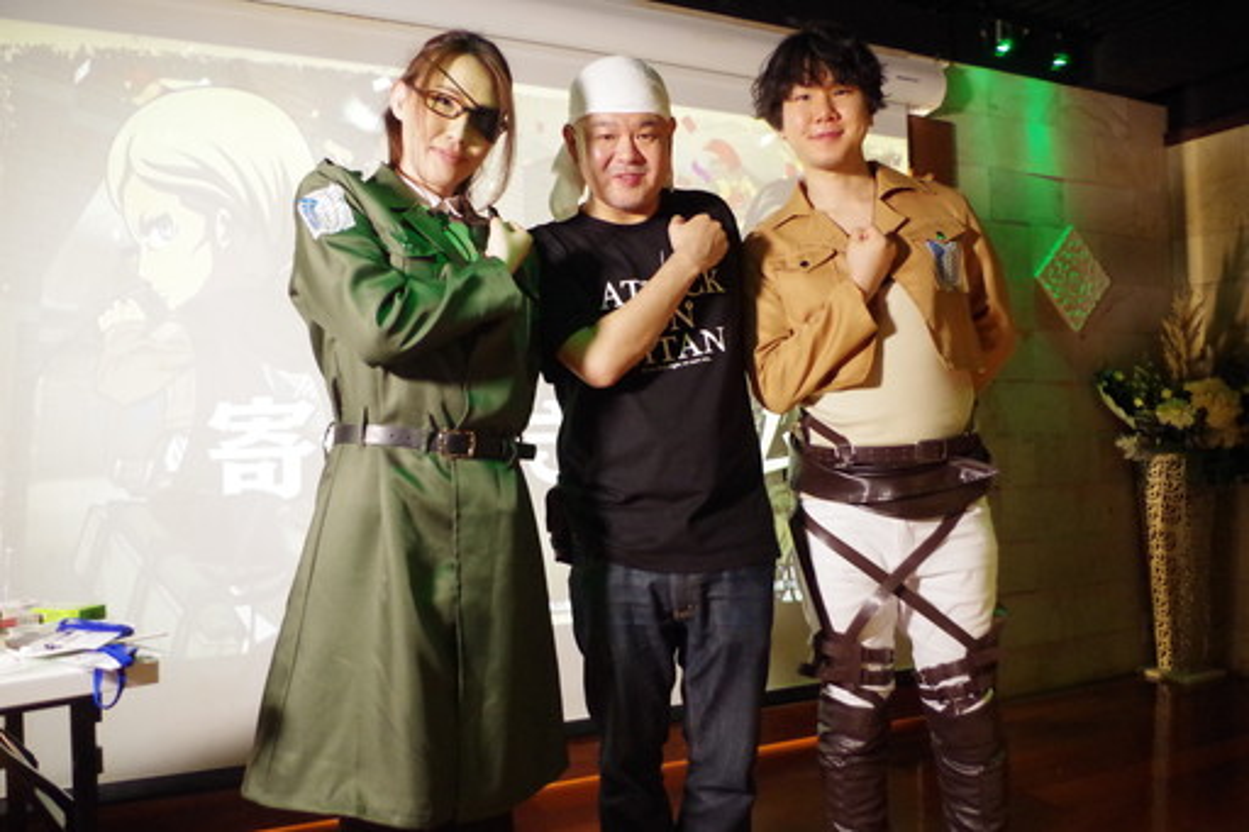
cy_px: 416
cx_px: 624
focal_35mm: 27
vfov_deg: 47.9
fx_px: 936
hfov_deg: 67.4
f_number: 3.5
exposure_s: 1/40
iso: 3200
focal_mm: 18
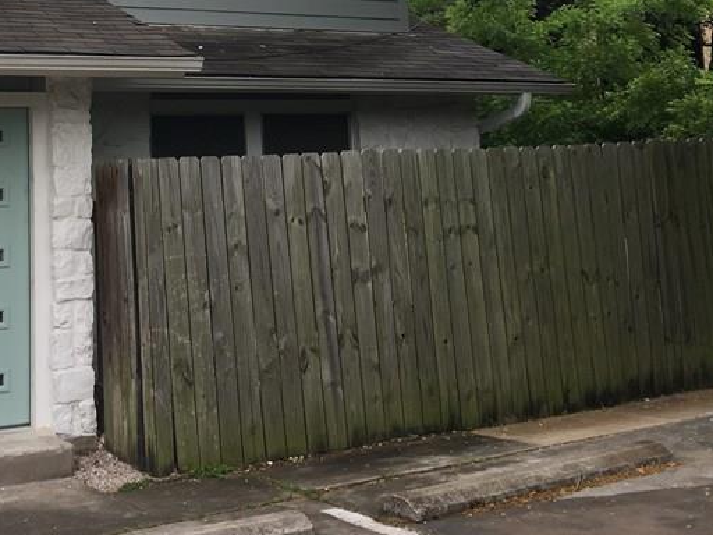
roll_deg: +2.6
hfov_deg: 32.6
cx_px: 171
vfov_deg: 24.4
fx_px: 1195
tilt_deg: +9.3
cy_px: 33
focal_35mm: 58
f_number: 2.2
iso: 25
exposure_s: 1/219
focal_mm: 4.15
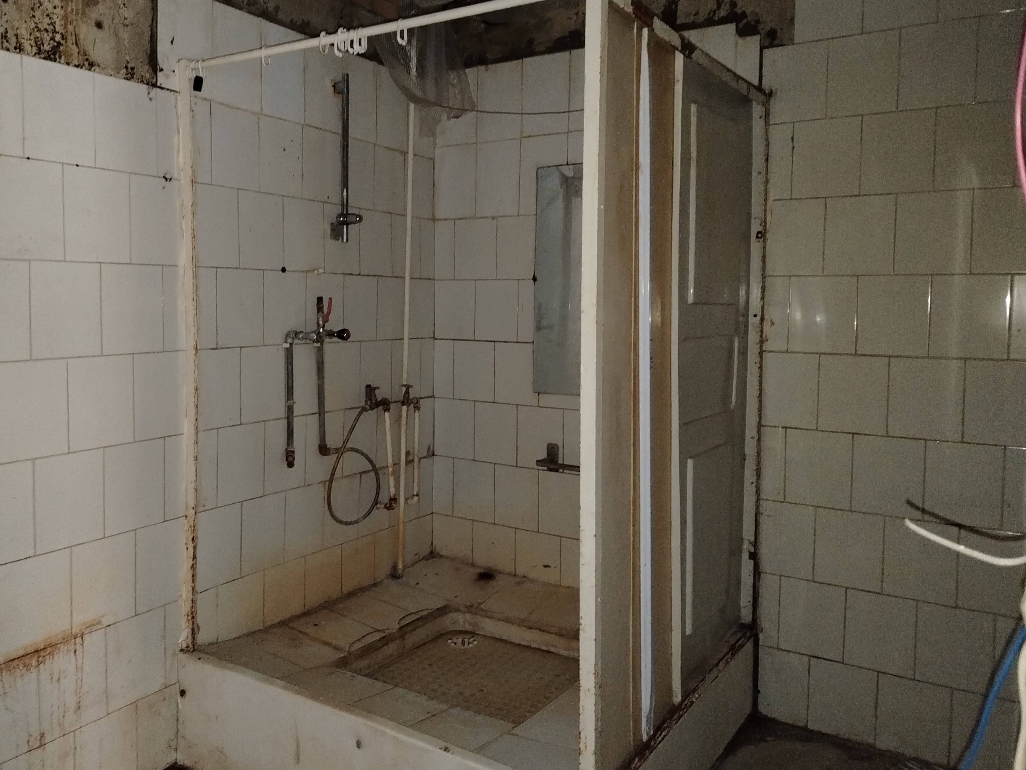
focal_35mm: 29
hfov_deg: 61.3
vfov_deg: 48.2
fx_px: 860
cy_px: 349
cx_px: 426
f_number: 1.75
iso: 4359
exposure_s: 1/25
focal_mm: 5.25
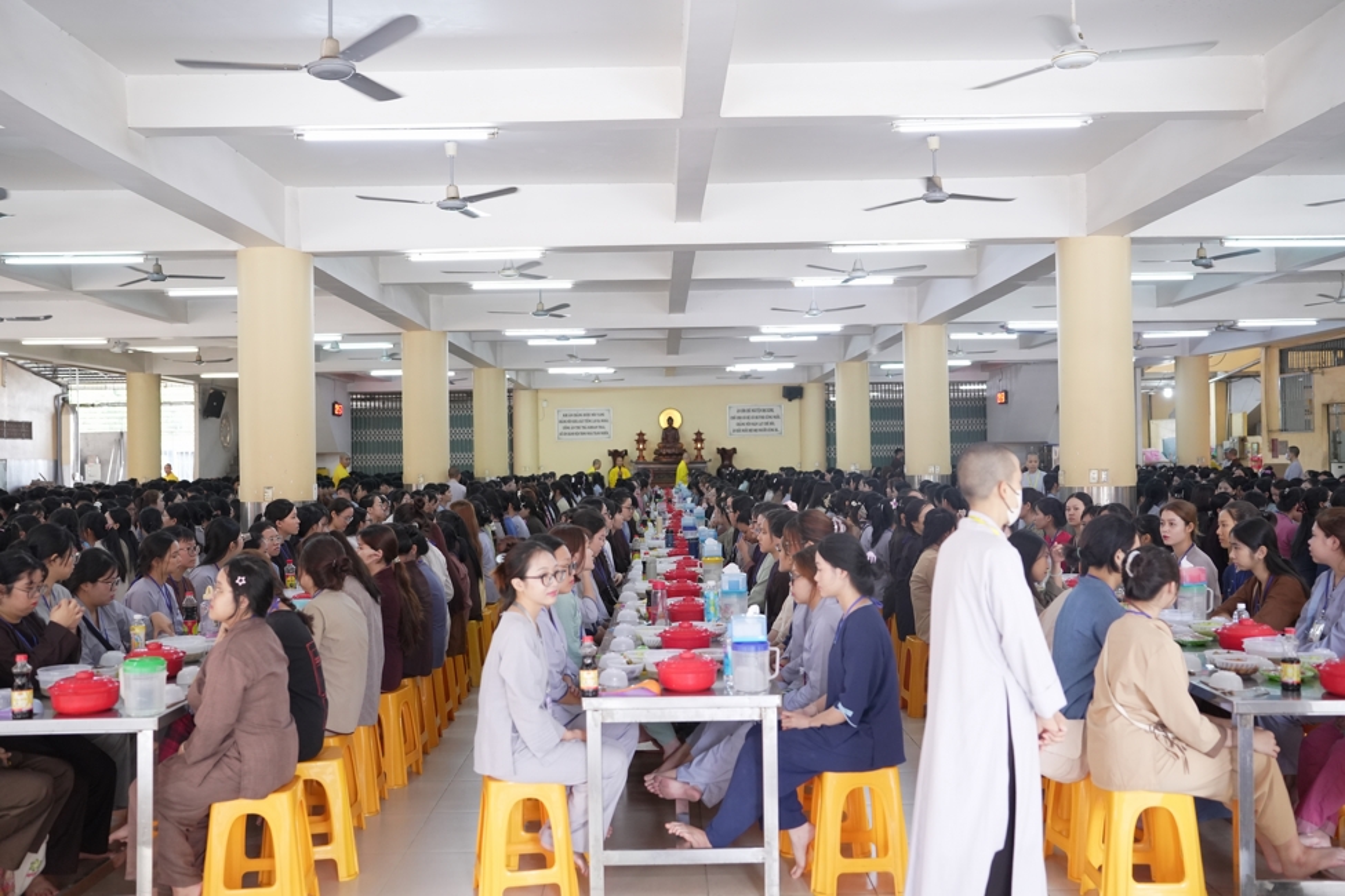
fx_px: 1308
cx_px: 672
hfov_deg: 54.4
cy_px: 448
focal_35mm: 35
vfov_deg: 37.9
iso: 2500
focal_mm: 35
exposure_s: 1/250
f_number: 2.8
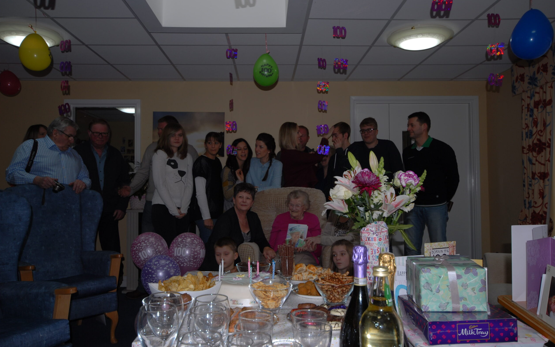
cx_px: 275
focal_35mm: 31
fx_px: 469
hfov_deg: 61.2
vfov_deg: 40.6
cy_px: 172
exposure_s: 1/30
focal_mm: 20
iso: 100
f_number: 5.6
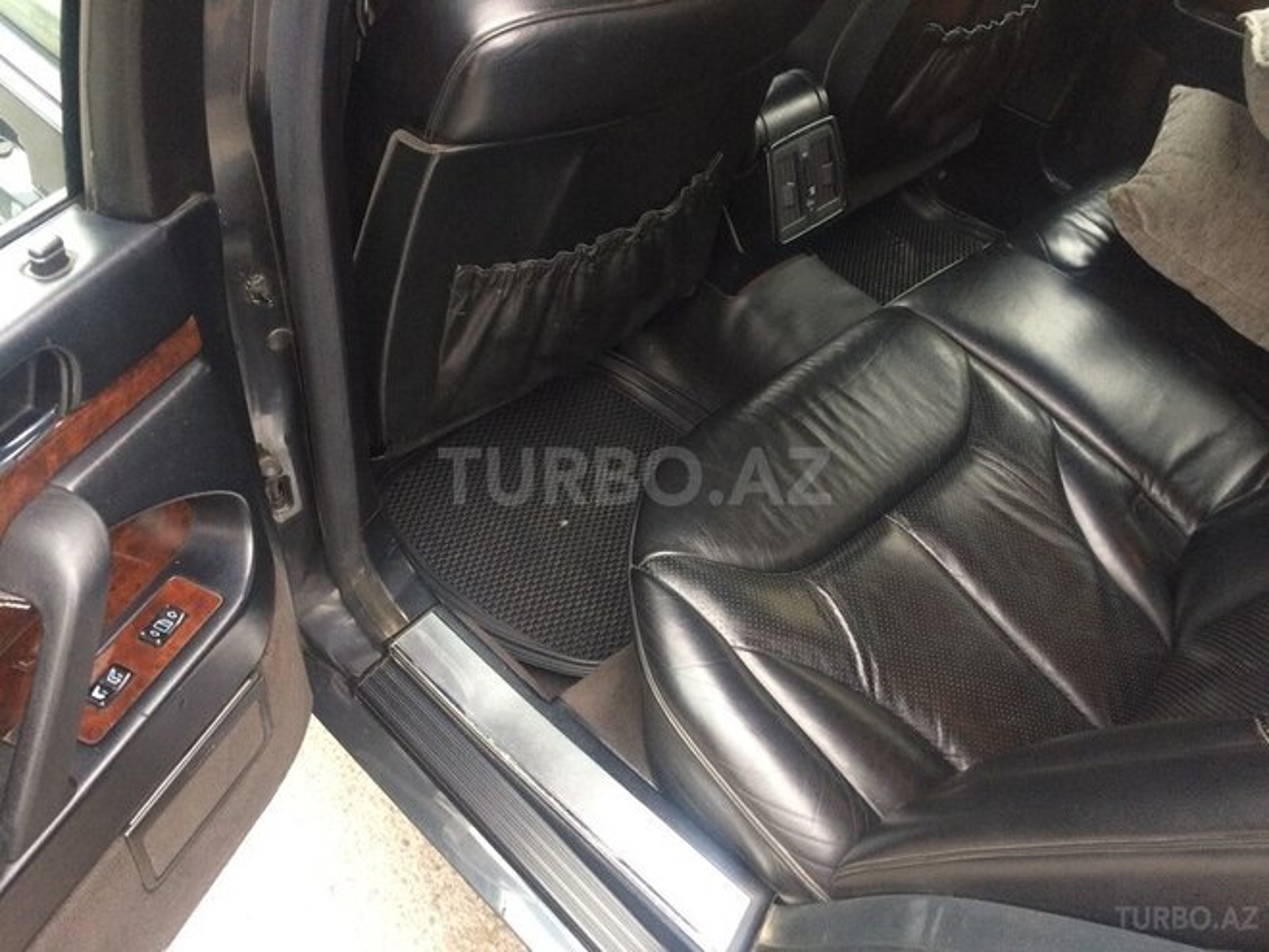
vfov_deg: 48.2
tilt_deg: -45.7
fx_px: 1063
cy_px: 476
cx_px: 634
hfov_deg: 61.7
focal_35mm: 29
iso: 250
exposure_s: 1/33
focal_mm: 4.15
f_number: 2.2
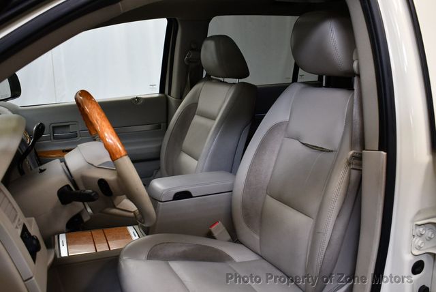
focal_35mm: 36
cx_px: 218
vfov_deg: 36.9
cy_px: 146
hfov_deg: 53.1
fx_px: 436
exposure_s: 1/125
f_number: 3.5
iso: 800
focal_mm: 18
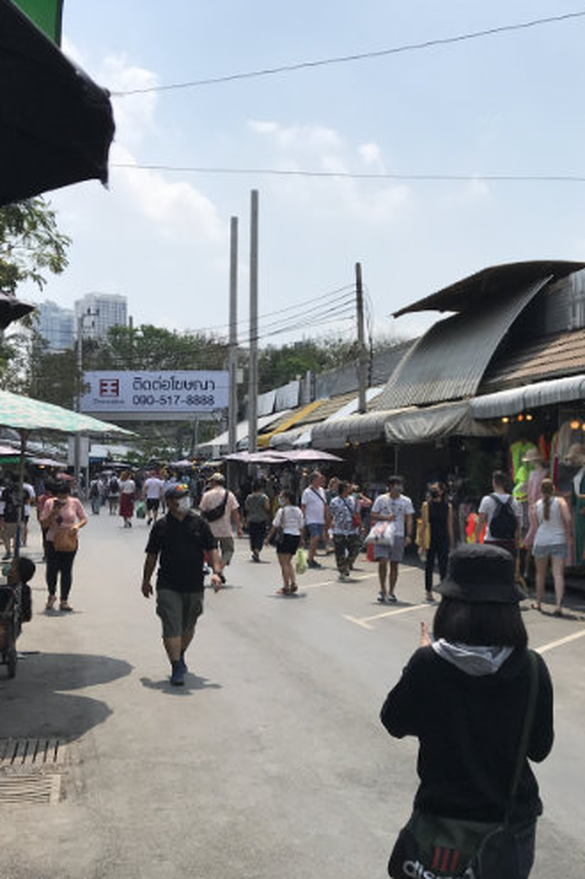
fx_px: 1147
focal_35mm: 47
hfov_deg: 28.6
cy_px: 487
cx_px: 342
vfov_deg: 41.9
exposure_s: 1/4167
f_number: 1.8
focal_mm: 4
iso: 20
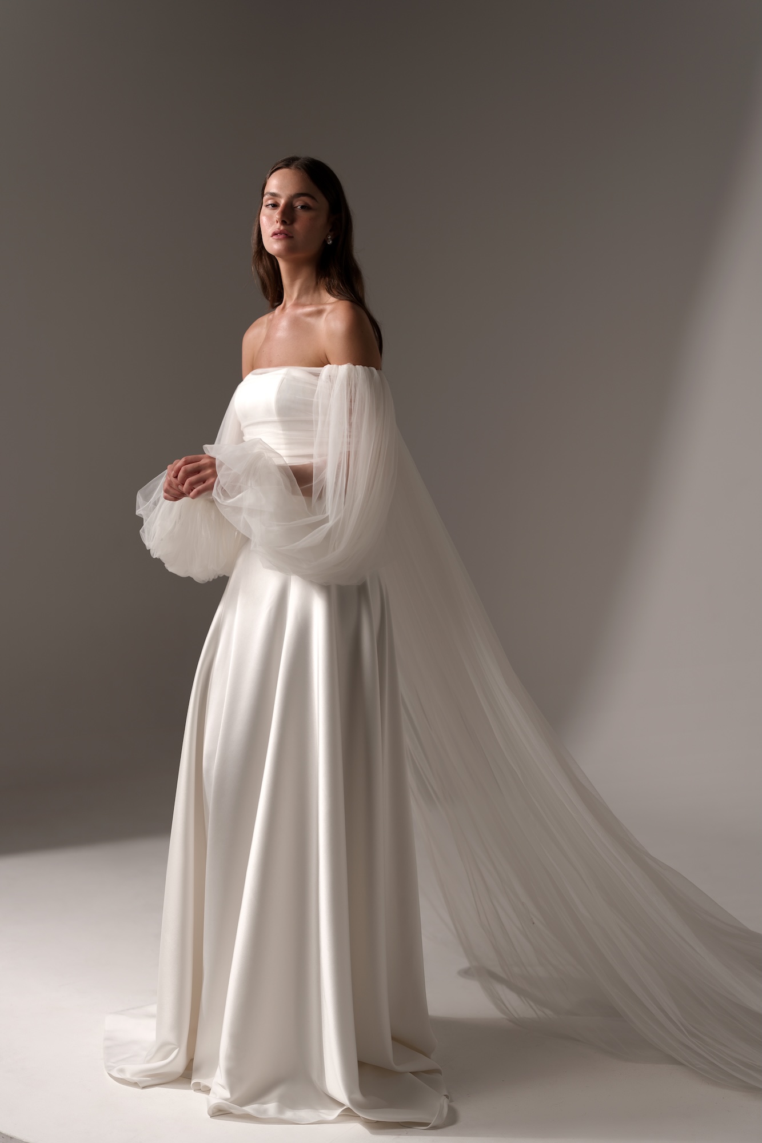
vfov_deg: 39.6
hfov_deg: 27.0
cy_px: 572
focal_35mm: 50
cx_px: 381
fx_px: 1588
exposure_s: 1/640
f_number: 1.2
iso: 50
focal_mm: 50
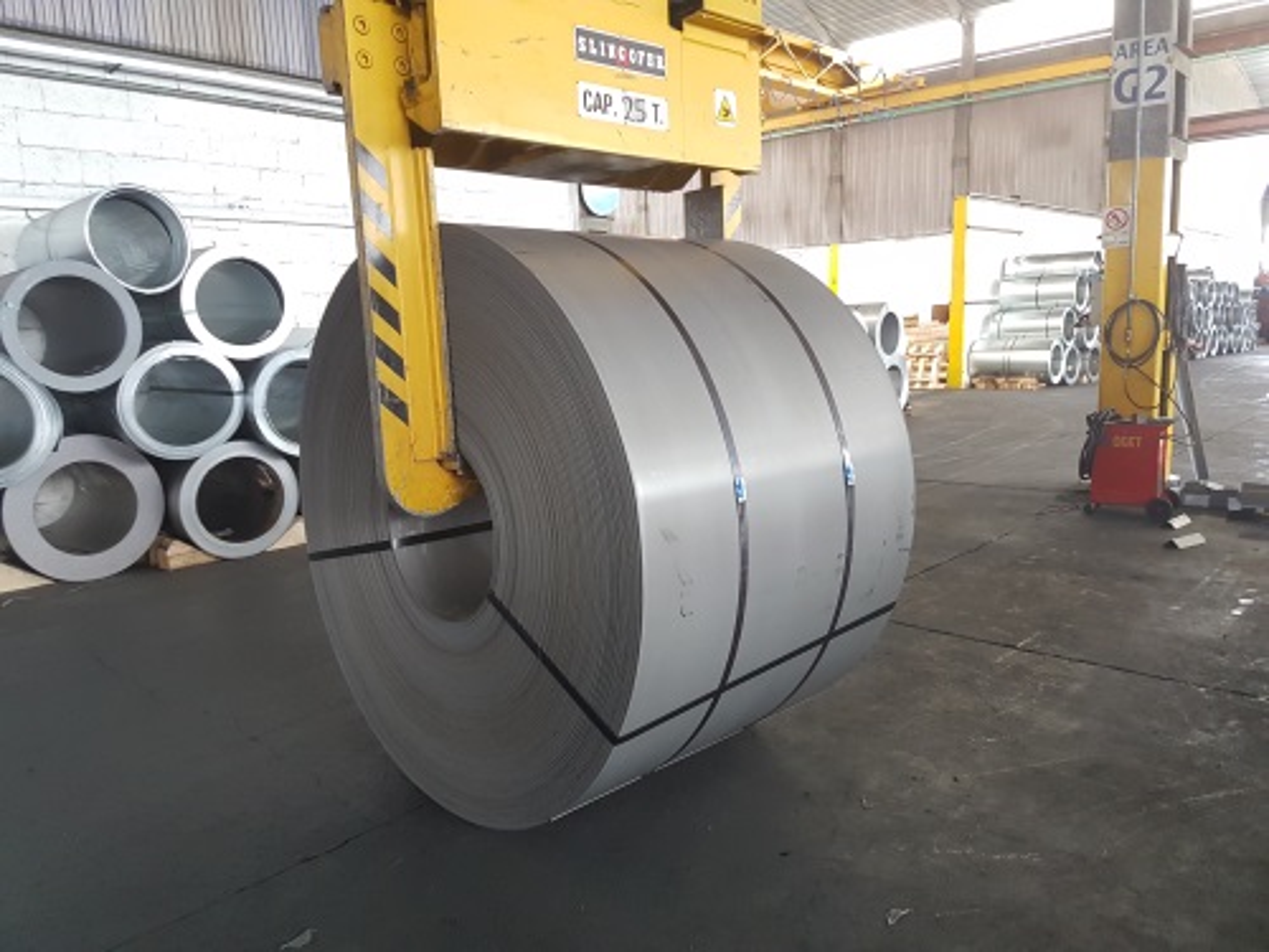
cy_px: 476
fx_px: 953
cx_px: 634
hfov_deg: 67.3
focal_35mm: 26
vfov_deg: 53.1
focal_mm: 4.2
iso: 160
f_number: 1.7
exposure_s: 1/39
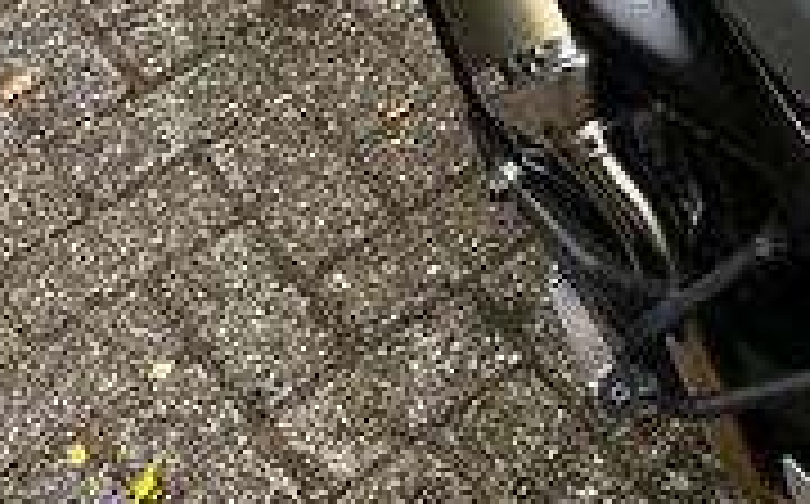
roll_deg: +0.7
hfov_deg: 20.1
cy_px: -198
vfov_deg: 12.8
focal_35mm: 98
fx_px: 2161
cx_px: 936
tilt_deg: -42.3
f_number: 1.6
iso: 50
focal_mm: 5.1
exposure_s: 1/348
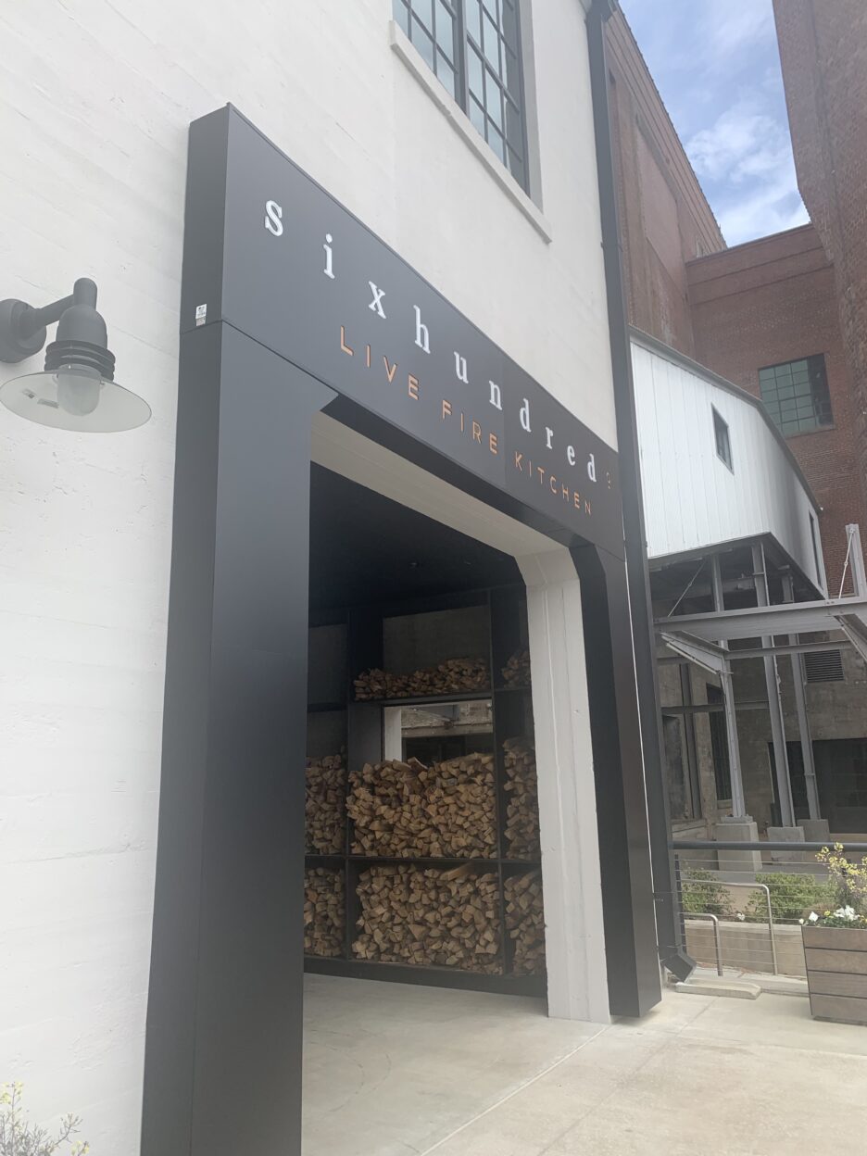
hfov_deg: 53.1
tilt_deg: +15.7
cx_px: 434
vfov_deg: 67.3
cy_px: 578
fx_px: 868
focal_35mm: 26
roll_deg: +0.6
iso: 25
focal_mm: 4.25
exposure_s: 1/894
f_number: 1.8
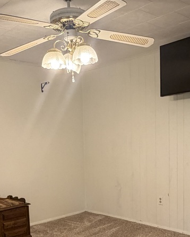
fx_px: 309
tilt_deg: -4.9
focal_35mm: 44
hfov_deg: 34.2
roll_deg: +1.7
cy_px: 168
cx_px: 89
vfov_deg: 41.2
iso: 250
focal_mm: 2.22
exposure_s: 1/60
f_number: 2.2
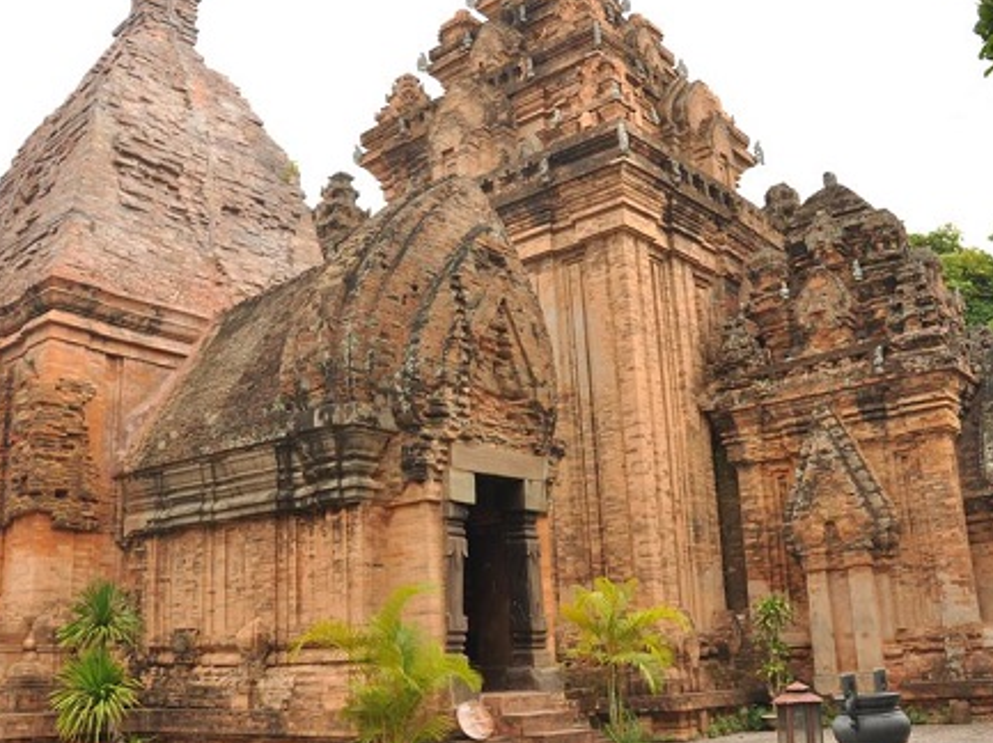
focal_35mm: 36
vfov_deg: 39.5
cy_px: 319
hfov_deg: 51.4
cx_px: 482
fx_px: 1032
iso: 200
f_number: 8
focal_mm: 18
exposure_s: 1/250
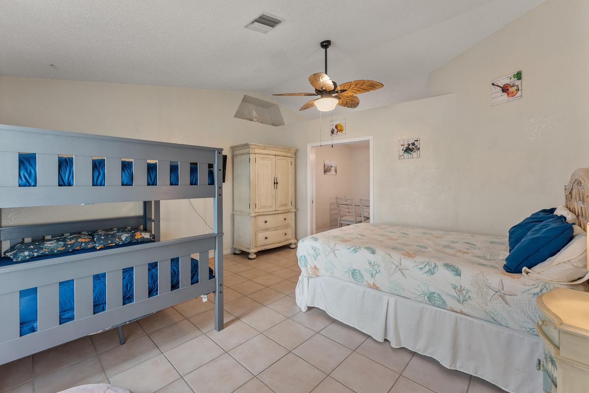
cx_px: 284
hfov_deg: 100.3
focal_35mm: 15
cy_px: 185
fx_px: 246
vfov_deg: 77.3
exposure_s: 1/3
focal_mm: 14
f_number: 9
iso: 640
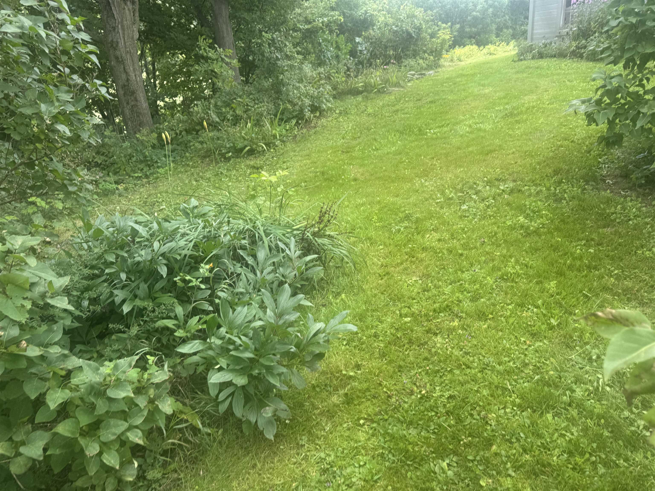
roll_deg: +4.8
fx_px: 454
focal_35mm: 24
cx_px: 328
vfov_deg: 56.8
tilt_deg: -9.0
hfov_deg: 71.6
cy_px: 246
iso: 80
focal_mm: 6.76
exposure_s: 1/506
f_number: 1.78
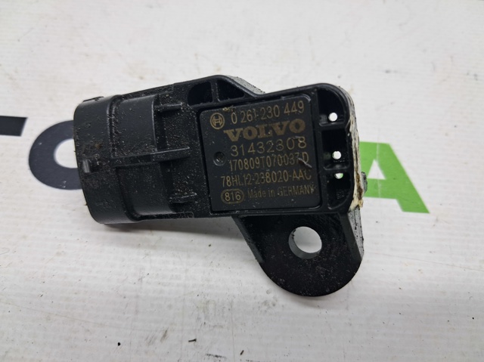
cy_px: 181
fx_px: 377
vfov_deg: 51.3
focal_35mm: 27
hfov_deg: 65.4
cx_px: 242
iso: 50
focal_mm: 4
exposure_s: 1/50
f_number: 1.8
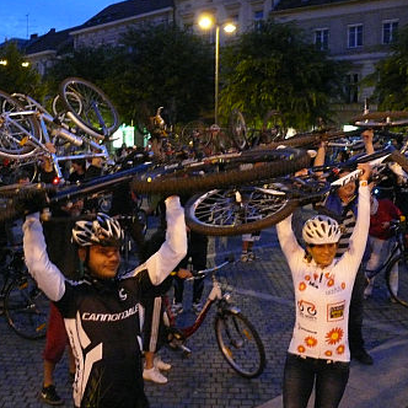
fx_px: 560
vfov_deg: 40.0
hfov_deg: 39.7
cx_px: 145
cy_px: 203
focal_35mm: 42
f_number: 2.8
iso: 800
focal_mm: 7.4
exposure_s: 1/10
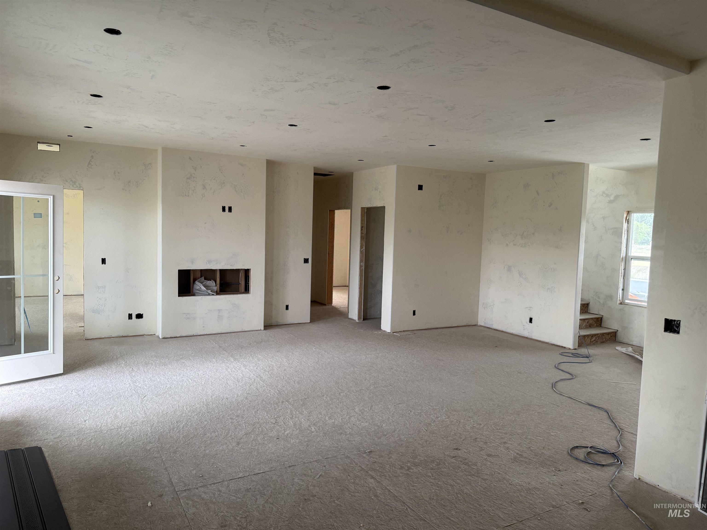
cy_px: 265
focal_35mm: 24
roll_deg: -1.8
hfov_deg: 71.6
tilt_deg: -2.9
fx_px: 490
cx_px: 354
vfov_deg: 56.8
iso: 200
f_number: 1.78
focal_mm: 6.76
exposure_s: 1/79
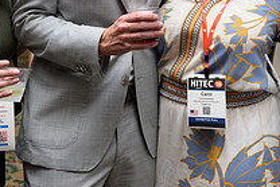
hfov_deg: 23.9
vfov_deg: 15.7
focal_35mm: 85
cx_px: 137
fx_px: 662
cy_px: -15
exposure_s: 1/200
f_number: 3.2
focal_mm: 30.5
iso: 2000
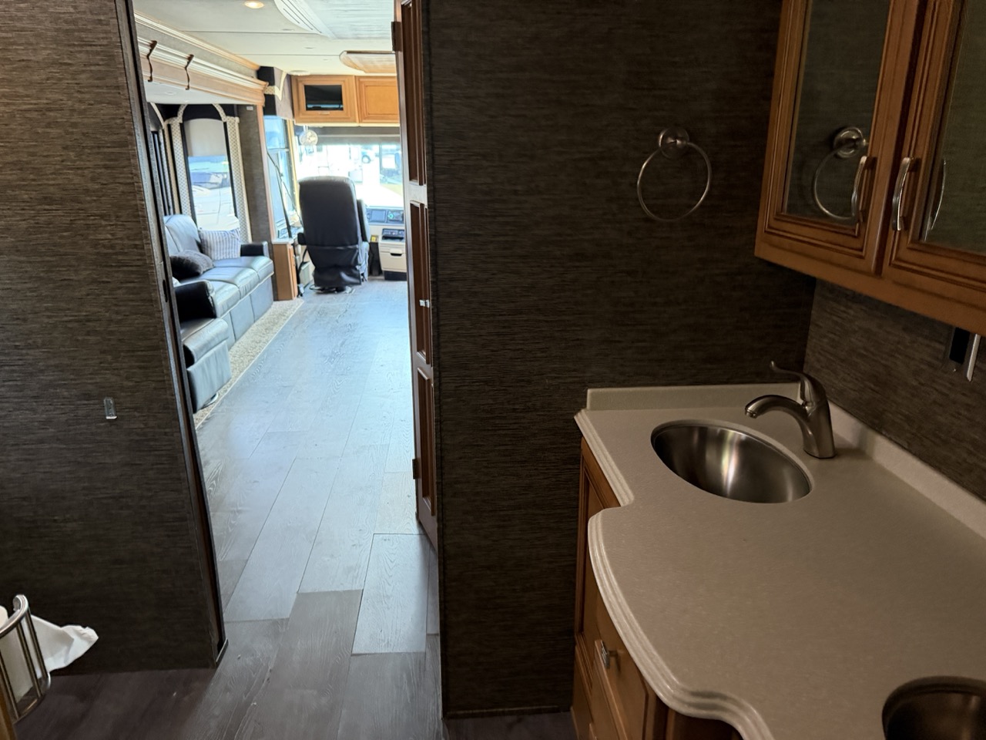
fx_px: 684
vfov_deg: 56.8
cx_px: 493
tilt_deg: -21.2
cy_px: 370
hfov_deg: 71.6
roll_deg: +1.7
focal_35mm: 24
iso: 640
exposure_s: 1/60
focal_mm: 6.76
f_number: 1.78
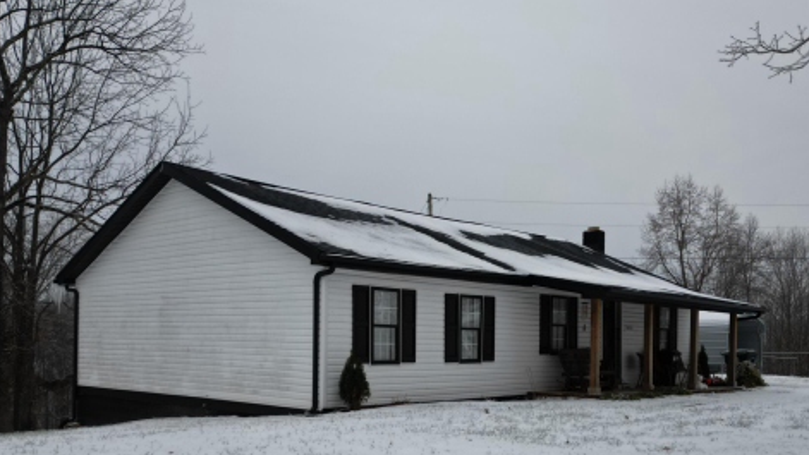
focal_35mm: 37
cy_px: 342
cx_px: 429
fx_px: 794
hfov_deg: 54.0
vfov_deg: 31.4
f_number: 1.7
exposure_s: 1/2500
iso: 100
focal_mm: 6.72
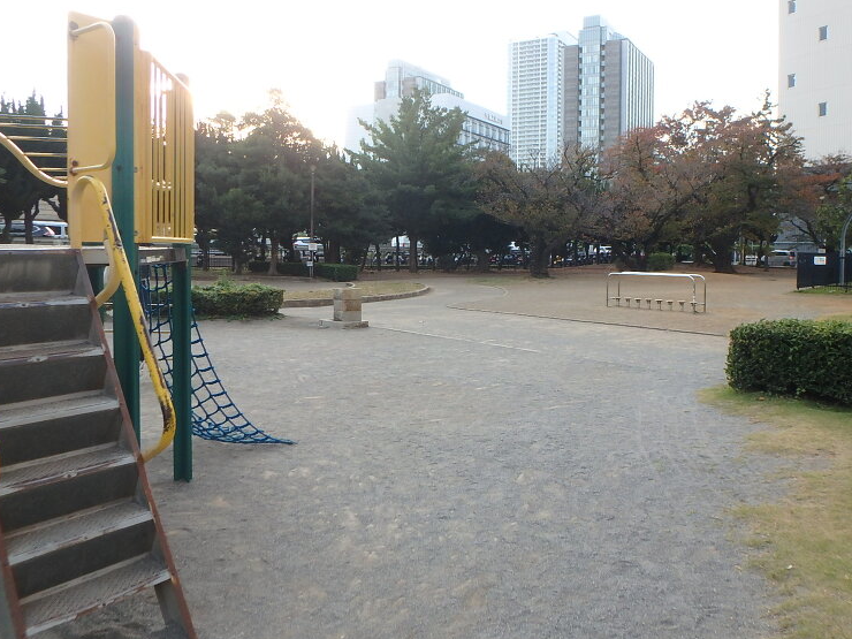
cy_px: 289
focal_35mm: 27
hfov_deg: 64.7
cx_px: 516
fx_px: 665
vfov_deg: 51.3
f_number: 3.5
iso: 125
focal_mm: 3.7
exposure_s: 1/125
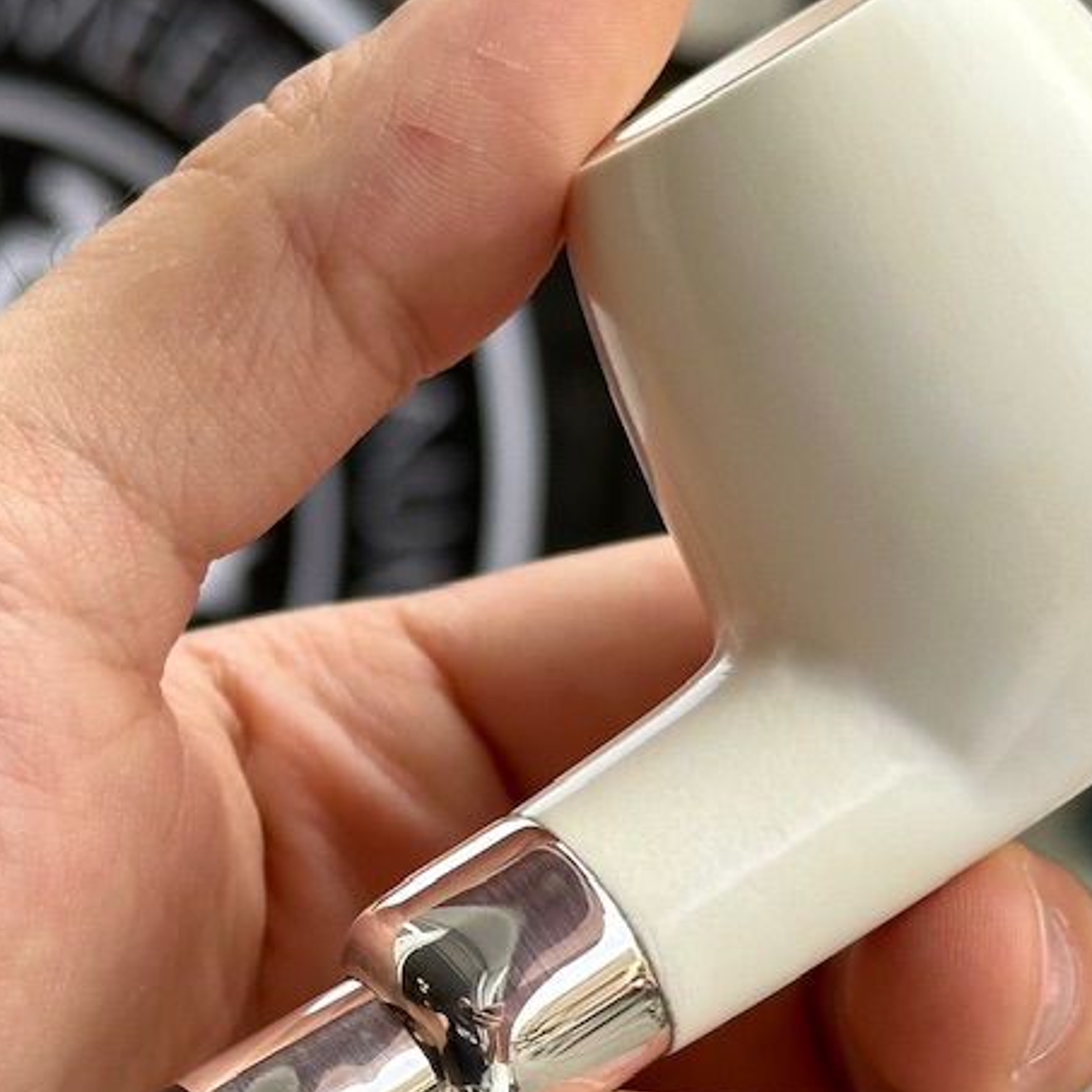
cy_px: 870
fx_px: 4283
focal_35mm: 120
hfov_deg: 14.5
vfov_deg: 14.4
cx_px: 256
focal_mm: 6.86
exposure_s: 1/944
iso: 64
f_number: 1.78
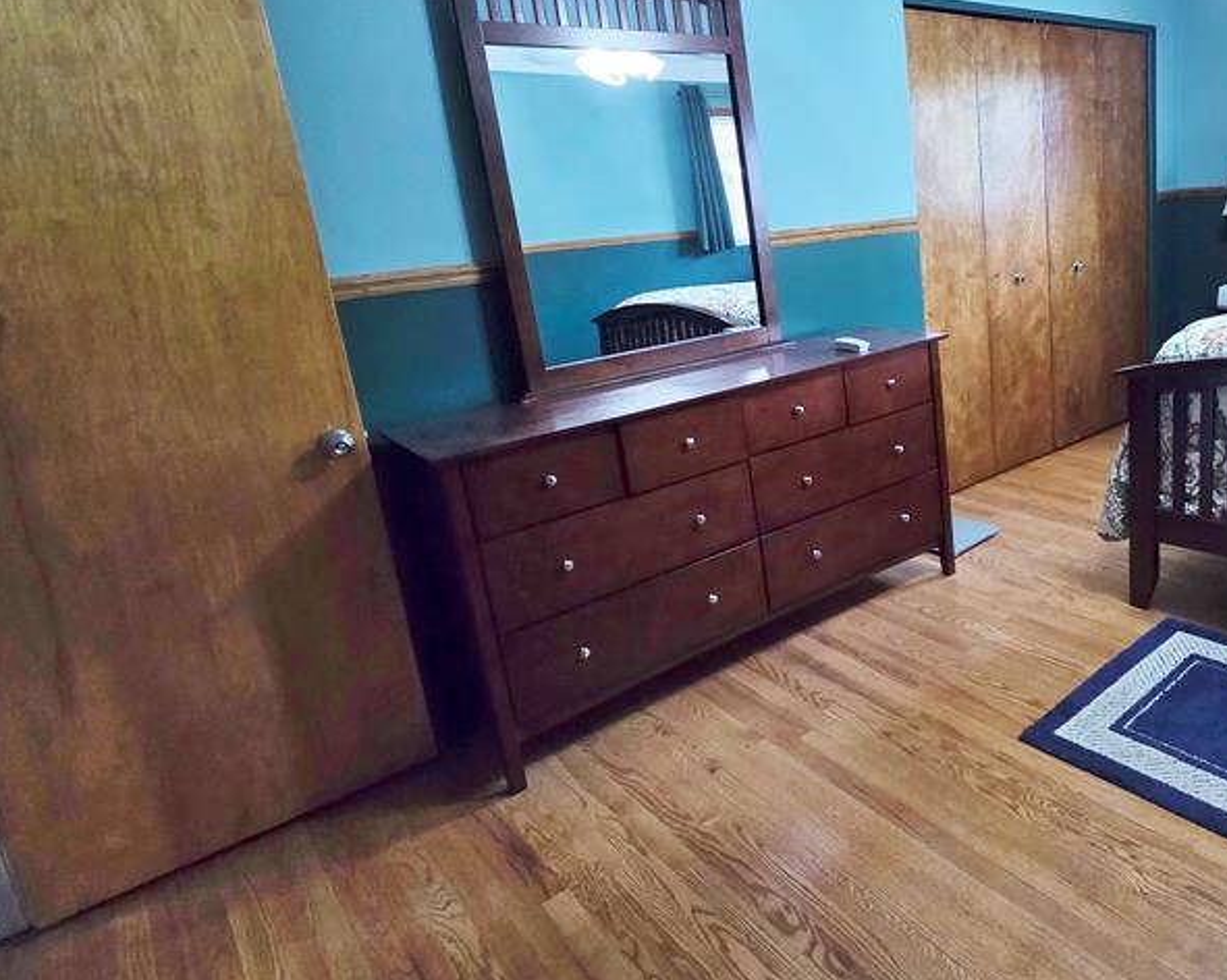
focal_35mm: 22
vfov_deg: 62.8
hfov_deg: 70.0
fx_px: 798
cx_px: 922
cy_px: 421
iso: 200
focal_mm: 2.2
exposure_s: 1/60
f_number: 2.2
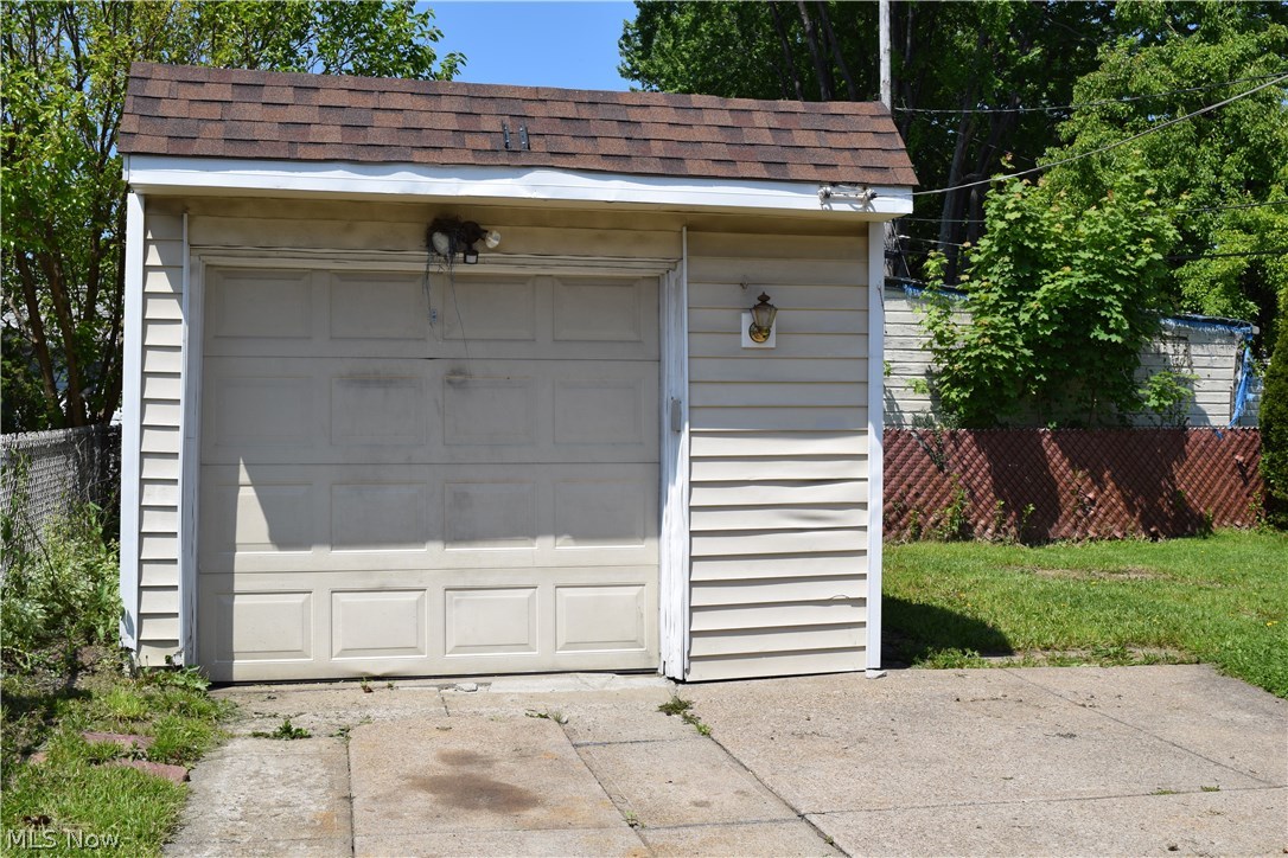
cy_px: 429
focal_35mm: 40
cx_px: 644
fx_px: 1449
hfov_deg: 47.9
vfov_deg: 33.0
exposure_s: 1/400
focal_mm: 27
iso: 200
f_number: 10
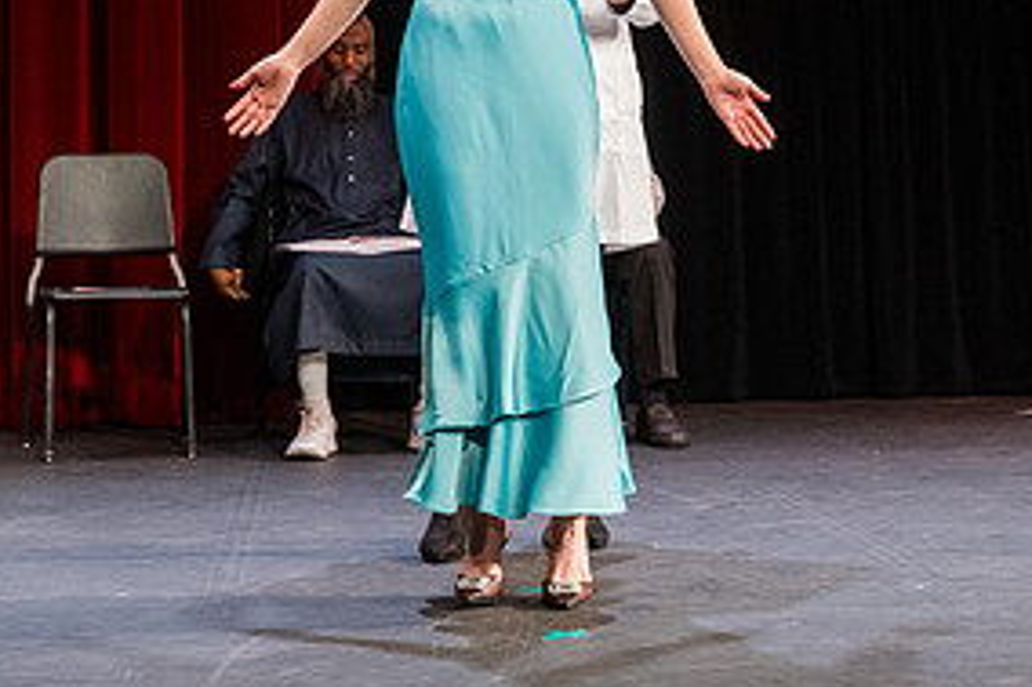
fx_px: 2464
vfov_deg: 15.6
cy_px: -5
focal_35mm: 86
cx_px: 494
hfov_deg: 23.7
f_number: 3.5
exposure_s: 1/320
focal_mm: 42.1
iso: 1250
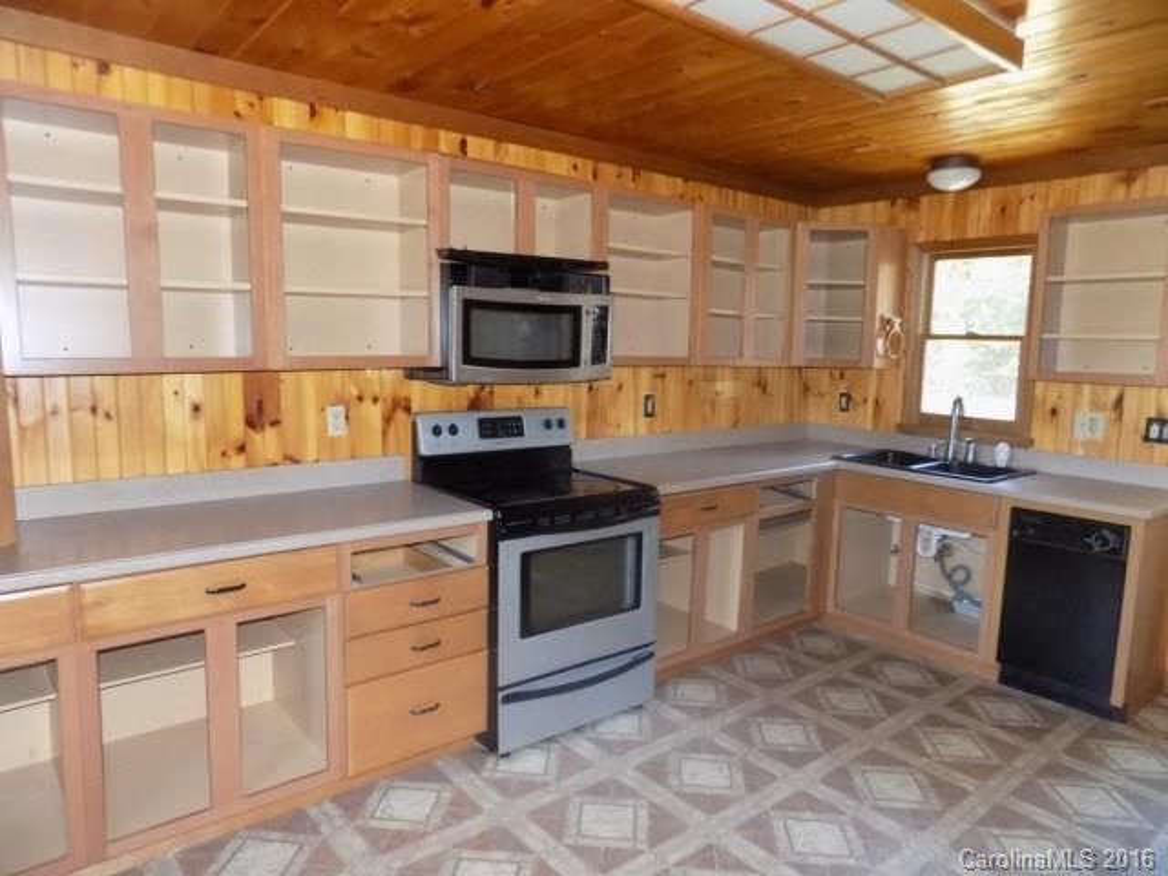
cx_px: 584
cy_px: 438
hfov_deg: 73.9
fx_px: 776
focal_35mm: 23
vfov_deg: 58.9
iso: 400
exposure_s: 1/30
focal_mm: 4
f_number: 3.1
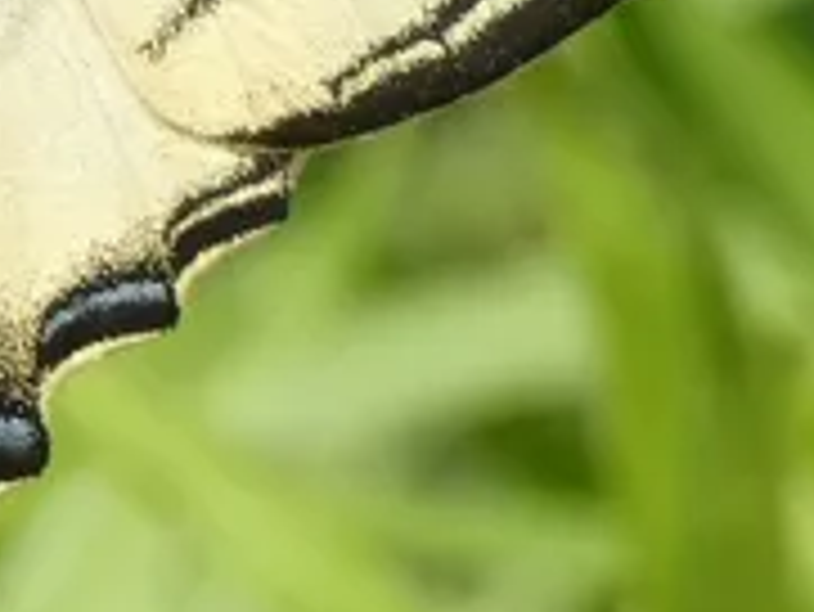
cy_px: 72
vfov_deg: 1.9
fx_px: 18048
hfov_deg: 2.6
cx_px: -198
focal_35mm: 767
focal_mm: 38.9
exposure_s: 1/100
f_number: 5.5
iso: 80
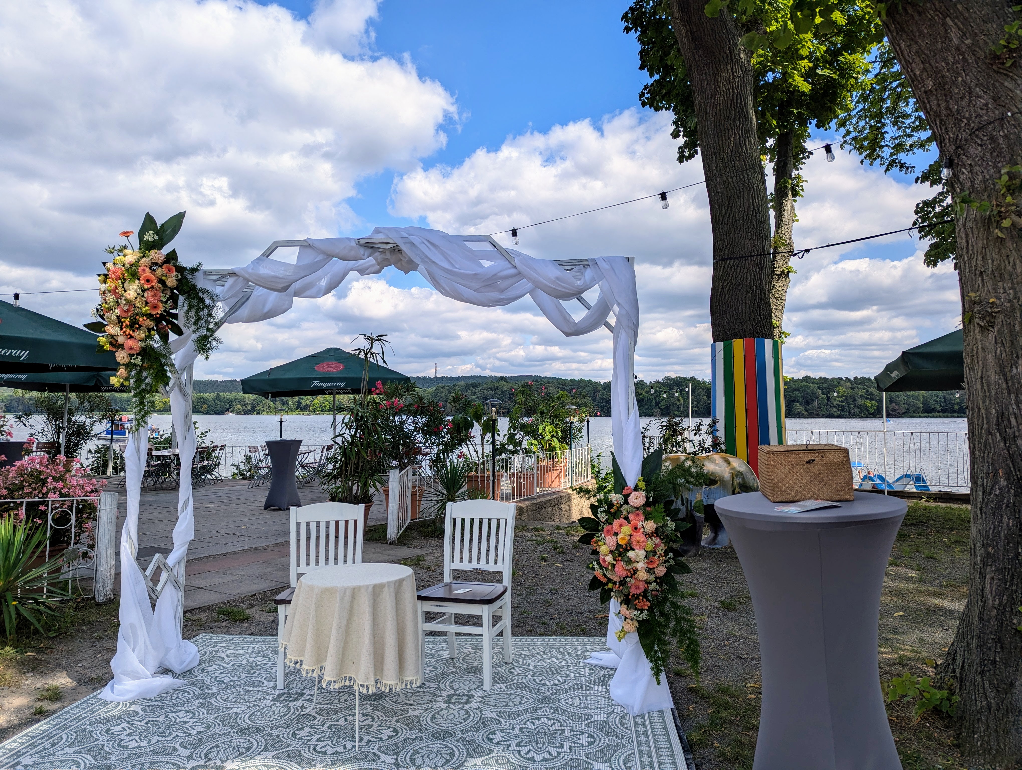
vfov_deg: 56.9
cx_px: 511
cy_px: 385
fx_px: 710
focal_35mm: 24
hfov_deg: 71.5
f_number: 1.85
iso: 48
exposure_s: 1/2695
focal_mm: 6.81
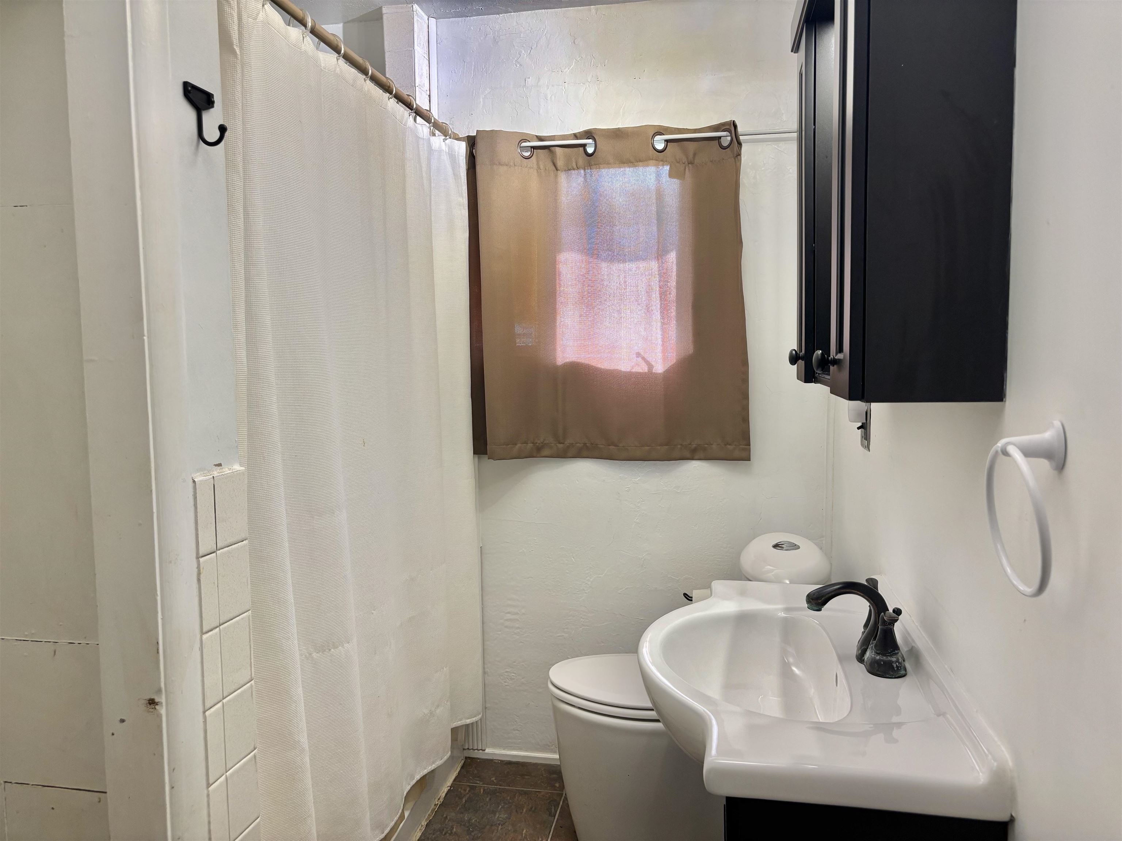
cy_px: 420
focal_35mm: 26
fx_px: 843
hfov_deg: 67.3
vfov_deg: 53.1
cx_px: 561
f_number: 1.6
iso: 125
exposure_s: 1/120
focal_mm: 5.96
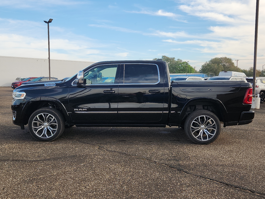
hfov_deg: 73.9
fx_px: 176
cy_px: 100
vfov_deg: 58.9
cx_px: 132
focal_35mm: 23
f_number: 1.8
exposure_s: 1/833
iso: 50
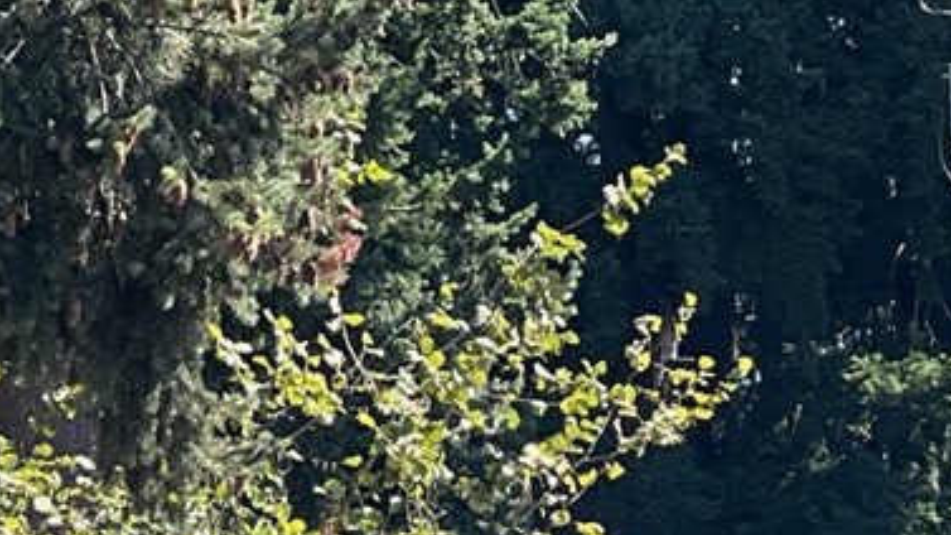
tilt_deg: -0.1
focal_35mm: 356
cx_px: 621
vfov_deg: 3.4
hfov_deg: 6.1
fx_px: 8977
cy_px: 1189
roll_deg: +0.9
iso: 25
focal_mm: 9
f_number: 2.8
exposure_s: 1/256
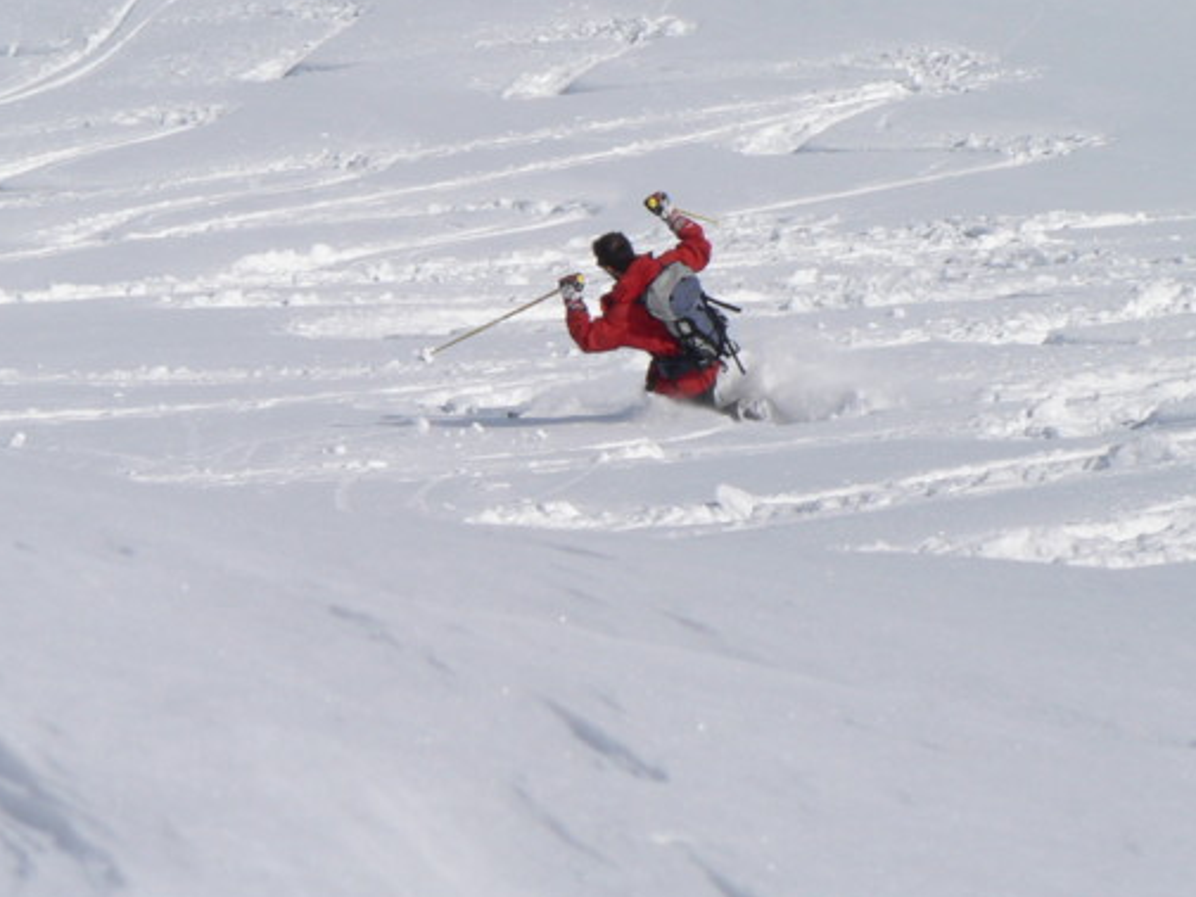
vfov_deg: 3.3
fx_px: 15479
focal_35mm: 448
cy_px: 237
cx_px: 645
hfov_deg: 4.4
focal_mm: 47
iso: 80
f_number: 7.1
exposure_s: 1/800
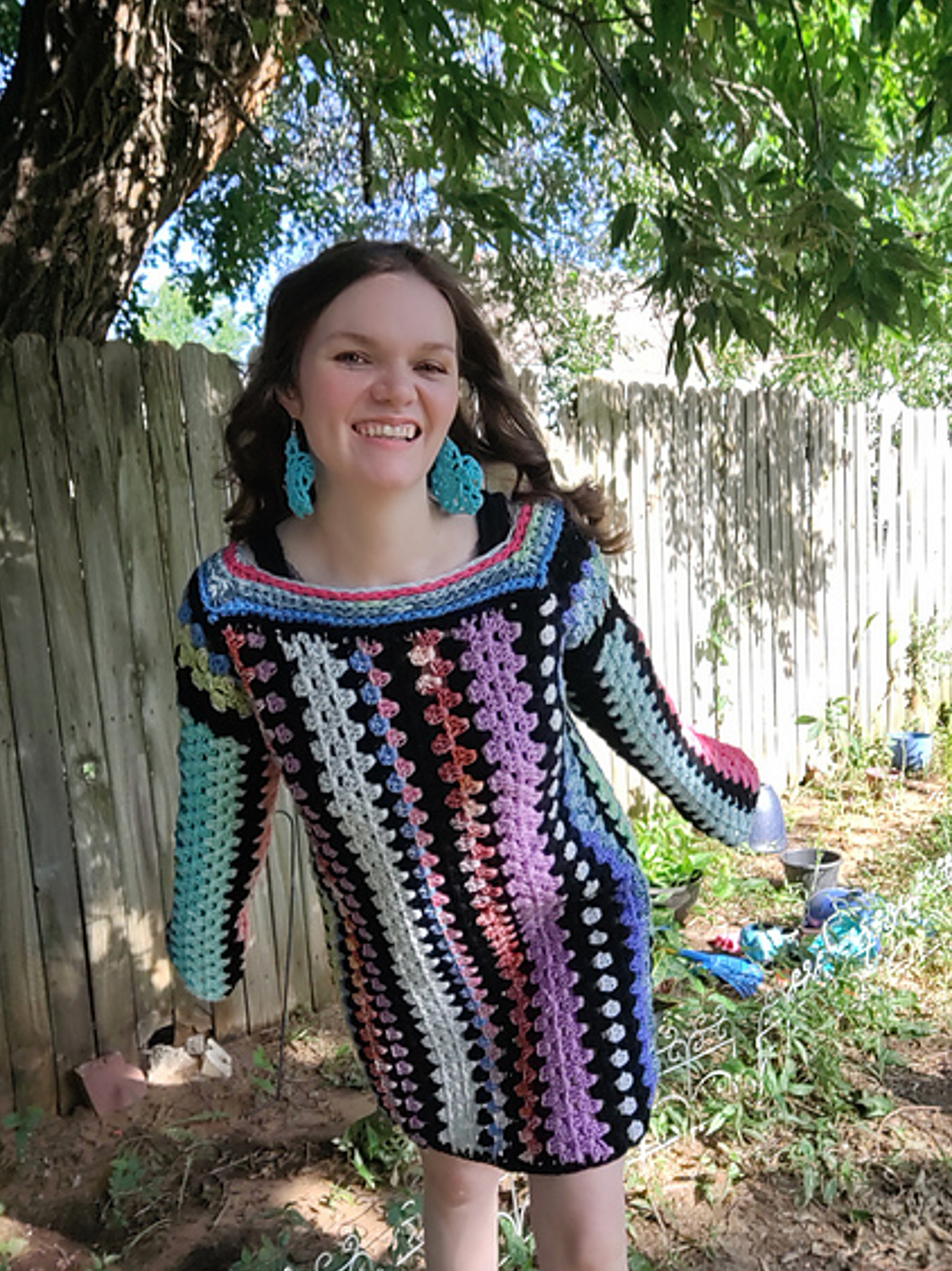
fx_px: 917
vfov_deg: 69.3
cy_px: 691
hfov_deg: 54.8
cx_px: 451
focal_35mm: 25
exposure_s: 1/296
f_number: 2
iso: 100
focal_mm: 3.81
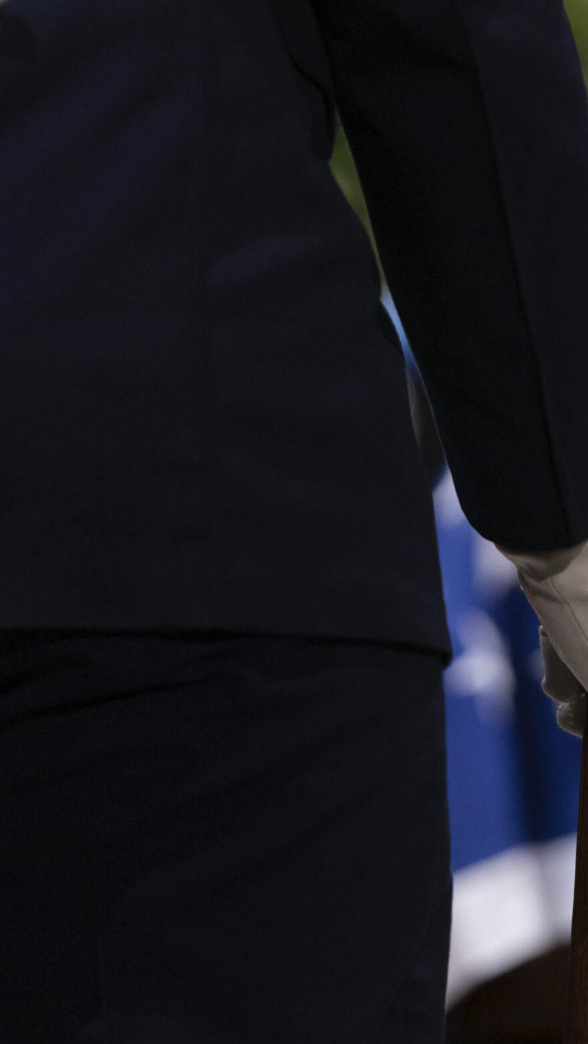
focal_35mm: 399
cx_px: 545
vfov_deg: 5.4
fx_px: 11059
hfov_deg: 3.0
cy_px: 422
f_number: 2.8
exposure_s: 1/500
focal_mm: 200
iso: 2000
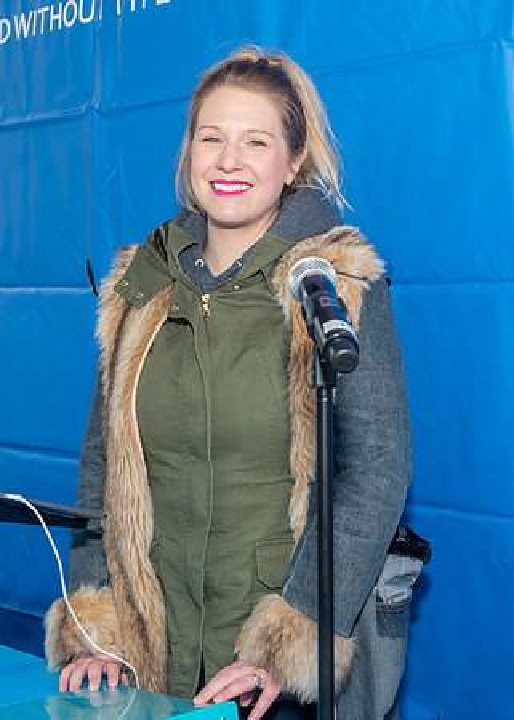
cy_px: 260
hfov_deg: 19.5
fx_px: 1496
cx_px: 233
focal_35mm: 73
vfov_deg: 27.0
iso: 320
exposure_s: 1/250
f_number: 6.3
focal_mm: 26
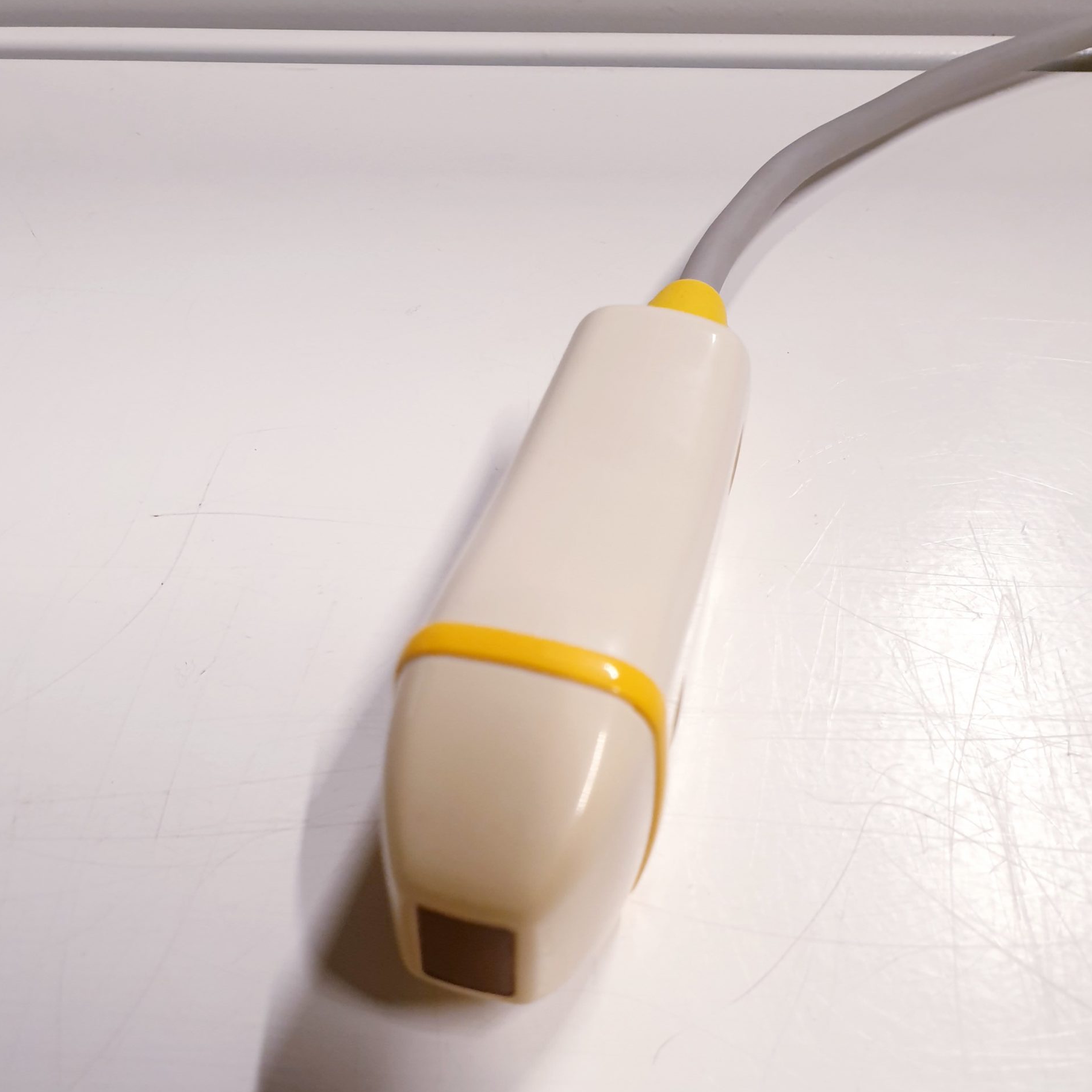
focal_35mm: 31
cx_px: 550
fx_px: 1106
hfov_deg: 52.5
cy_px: 657
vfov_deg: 52.2
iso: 100
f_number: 2.4
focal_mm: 4.3
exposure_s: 1/50
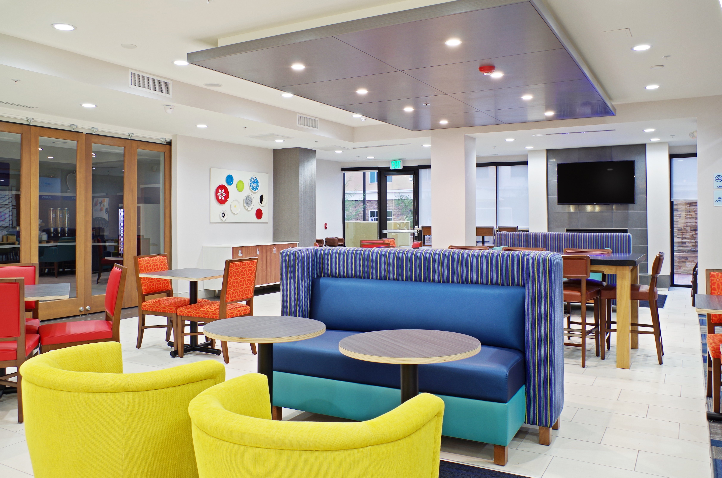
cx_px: 361
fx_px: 540
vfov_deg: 47.7
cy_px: 239
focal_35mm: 27
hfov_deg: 67.5
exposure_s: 1/1.67
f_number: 8
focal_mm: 18
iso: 100
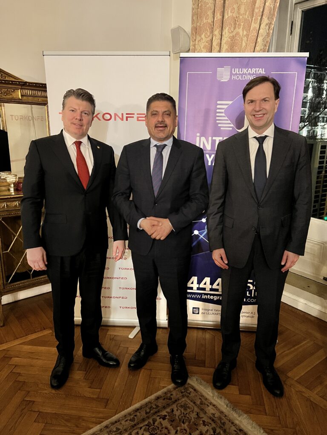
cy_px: 218
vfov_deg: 67.3
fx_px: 327
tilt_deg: -13.5
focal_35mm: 26
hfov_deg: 53.1
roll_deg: -1.0
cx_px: 164
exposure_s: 1/25
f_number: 1.5
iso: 800
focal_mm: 5.7
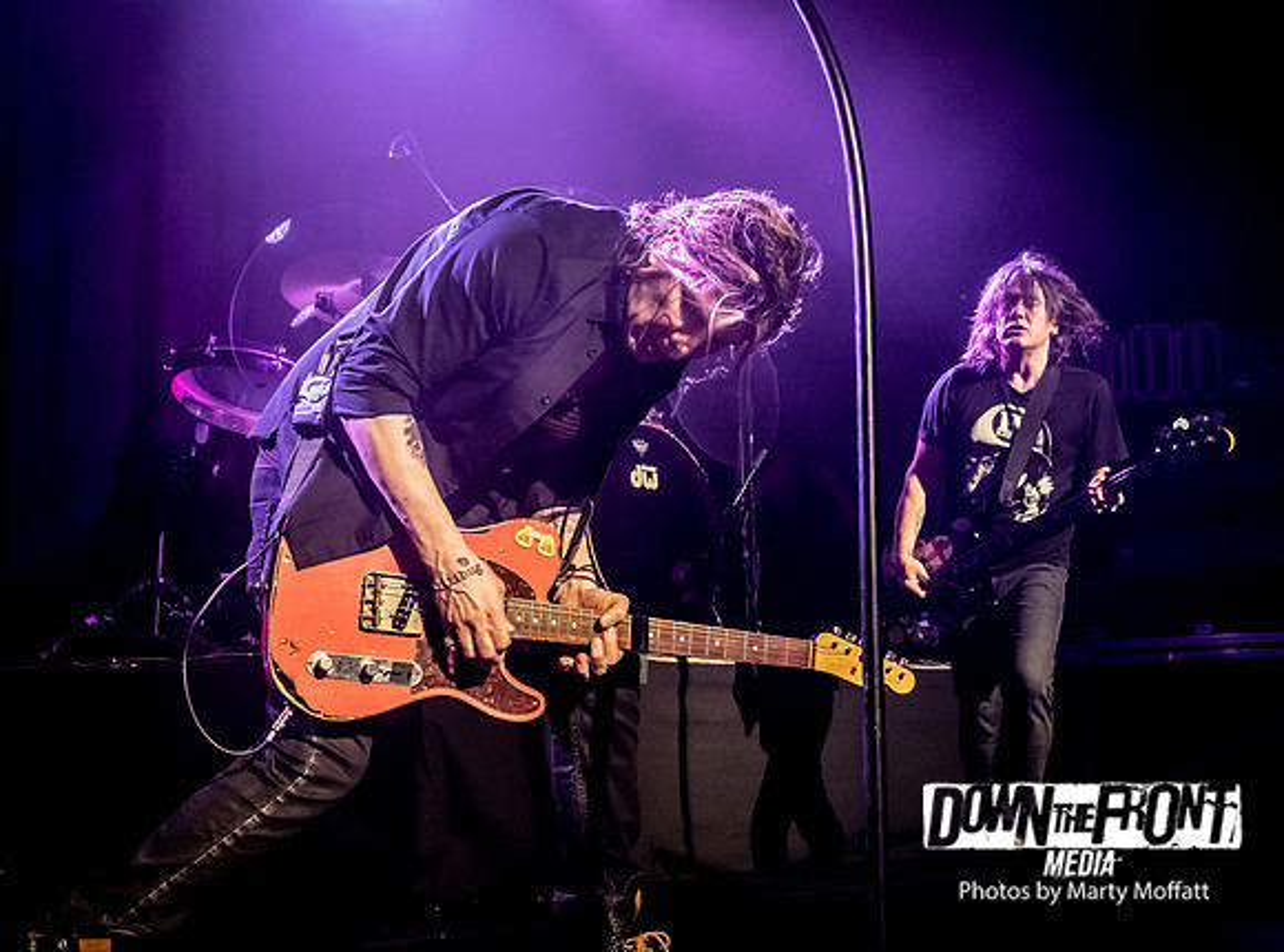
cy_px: 410
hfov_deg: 38.5
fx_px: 1836
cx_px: 614
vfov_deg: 29.0
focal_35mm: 50
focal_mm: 22
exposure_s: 1/200
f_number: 4
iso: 1600
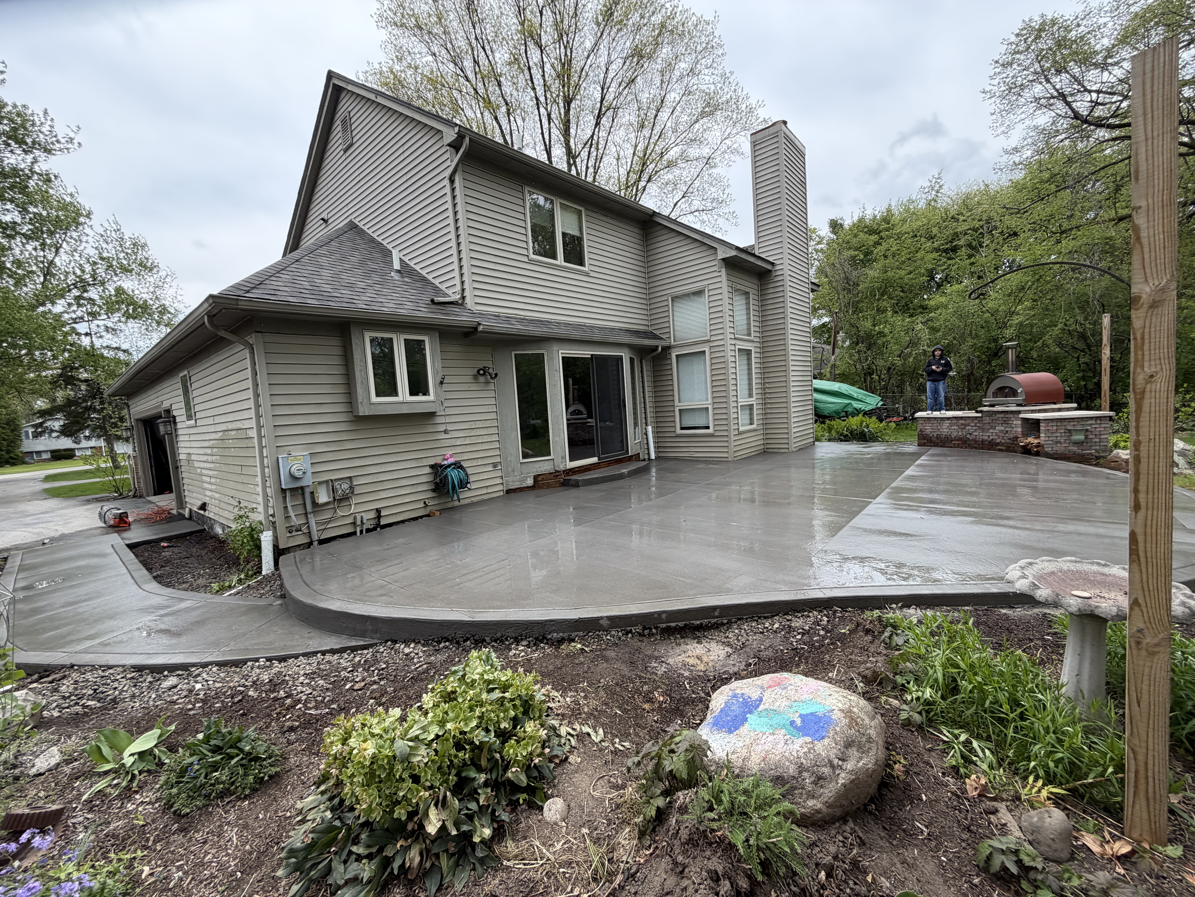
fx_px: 483
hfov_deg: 102.1
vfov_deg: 85.7
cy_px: 448
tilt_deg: -5.6
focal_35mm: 14
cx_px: 598
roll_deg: +4.3
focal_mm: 2.22
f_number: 2.2
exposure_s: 1/717
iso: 40
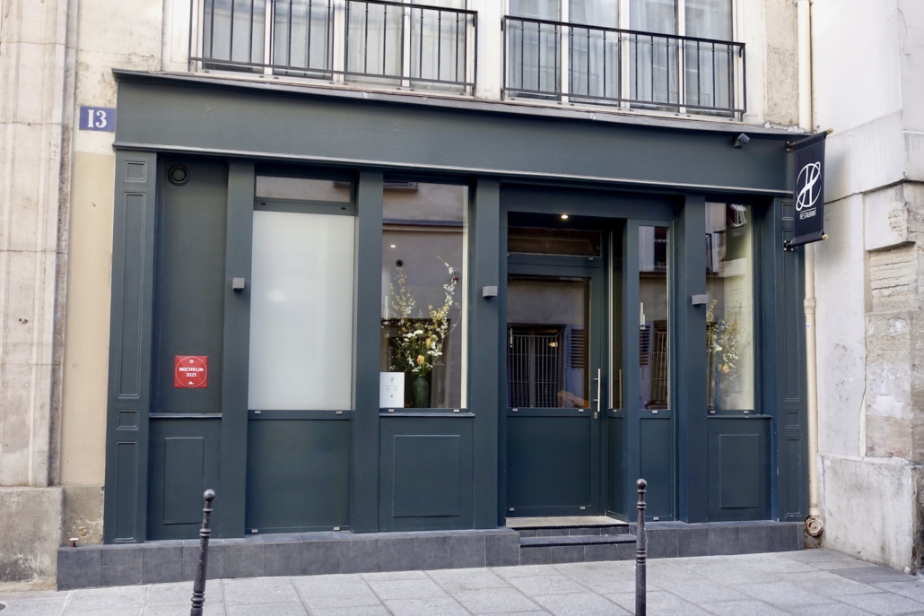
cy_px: 308
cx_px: 462
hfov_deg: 47.4
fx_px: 1052
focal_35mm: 41
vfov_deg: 32.6
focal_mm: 14.9
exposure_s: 1/60
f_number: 2.8
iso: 125
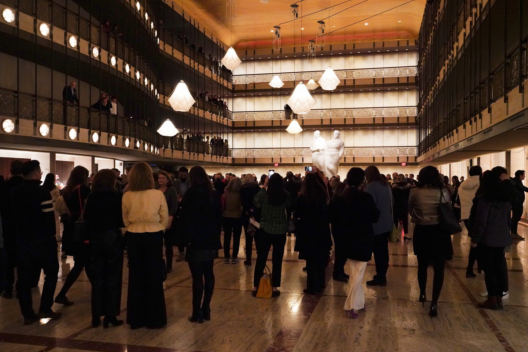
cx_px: 265
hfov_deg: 57.2
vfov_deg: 40.0
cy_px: 174
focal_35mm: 33
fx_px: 484
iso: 10000
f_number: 4
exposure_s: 1/100
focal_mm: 32
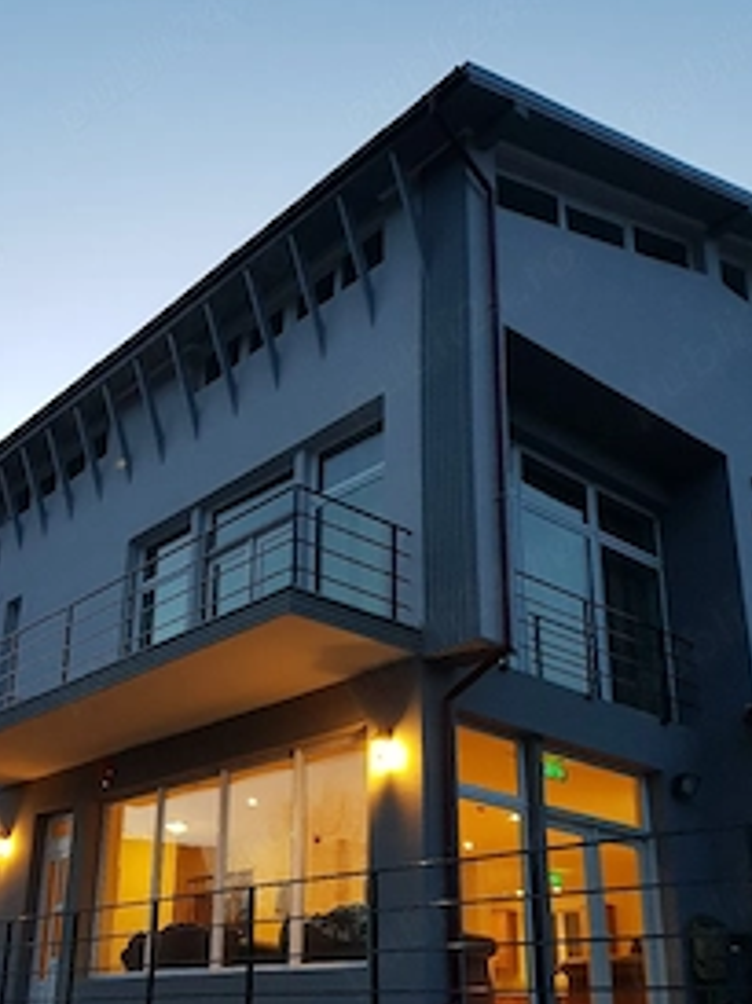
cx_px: 246
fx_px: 1102
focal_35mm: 38
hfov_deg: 37.2
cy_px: 660
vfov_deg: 48.3
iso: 250
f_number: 1.7
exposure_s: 1/17
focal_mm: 4.2
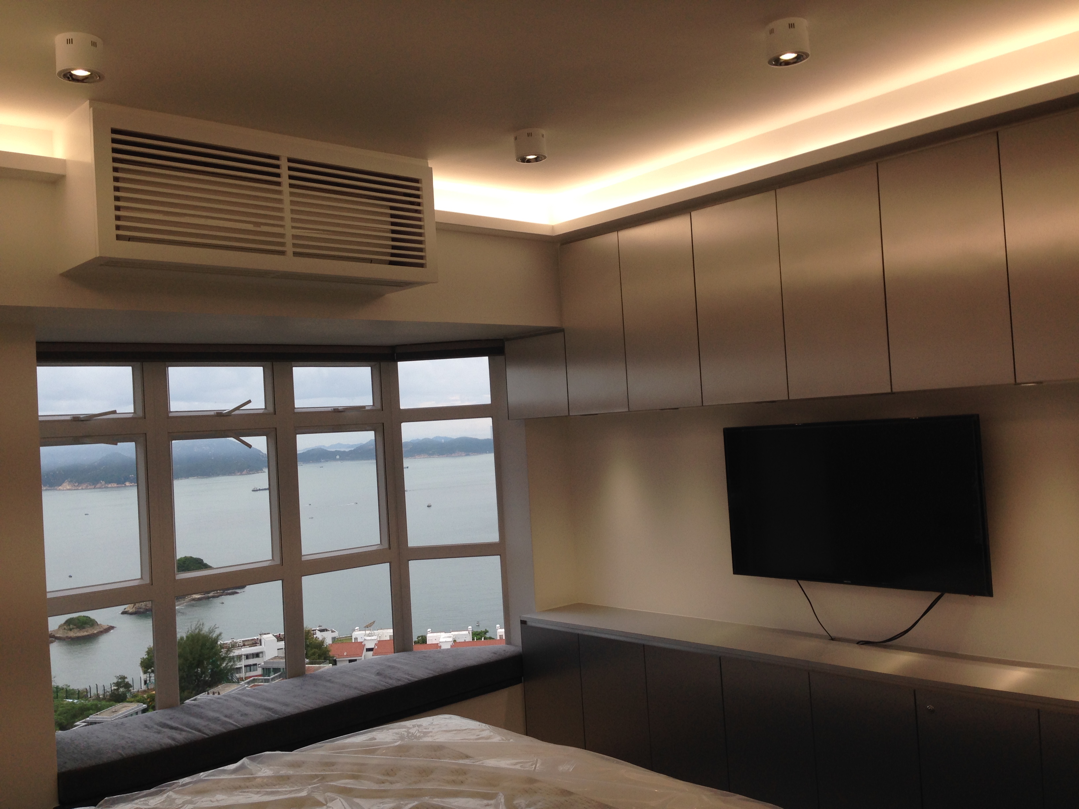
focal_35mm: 33
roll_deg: +2.5
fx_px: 1029
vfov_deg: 42.9
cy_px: 404
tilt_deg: +2.5
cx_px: 540
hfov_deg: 55.4
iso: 50
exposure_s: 1/232
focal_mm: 4.12
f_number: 2.4
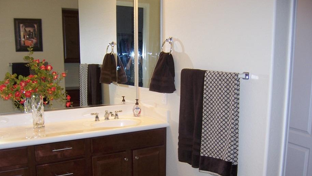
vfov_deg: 29.5
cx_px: 154
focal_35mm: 40
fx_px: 331
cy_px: 116
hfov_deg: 50.5
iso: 80
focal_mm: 6.2
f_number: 2.8
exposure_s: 1/60
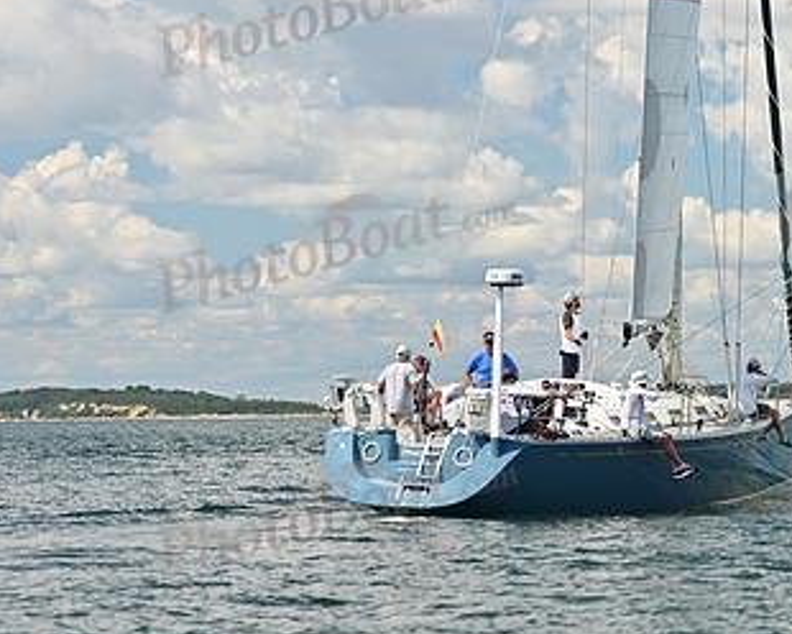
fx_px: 3915
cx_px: 651
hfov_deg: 11.5
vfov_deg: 9.3
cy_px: 344
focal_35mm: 167
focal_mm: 95
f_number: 2.8
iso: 250
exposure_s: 1/2500
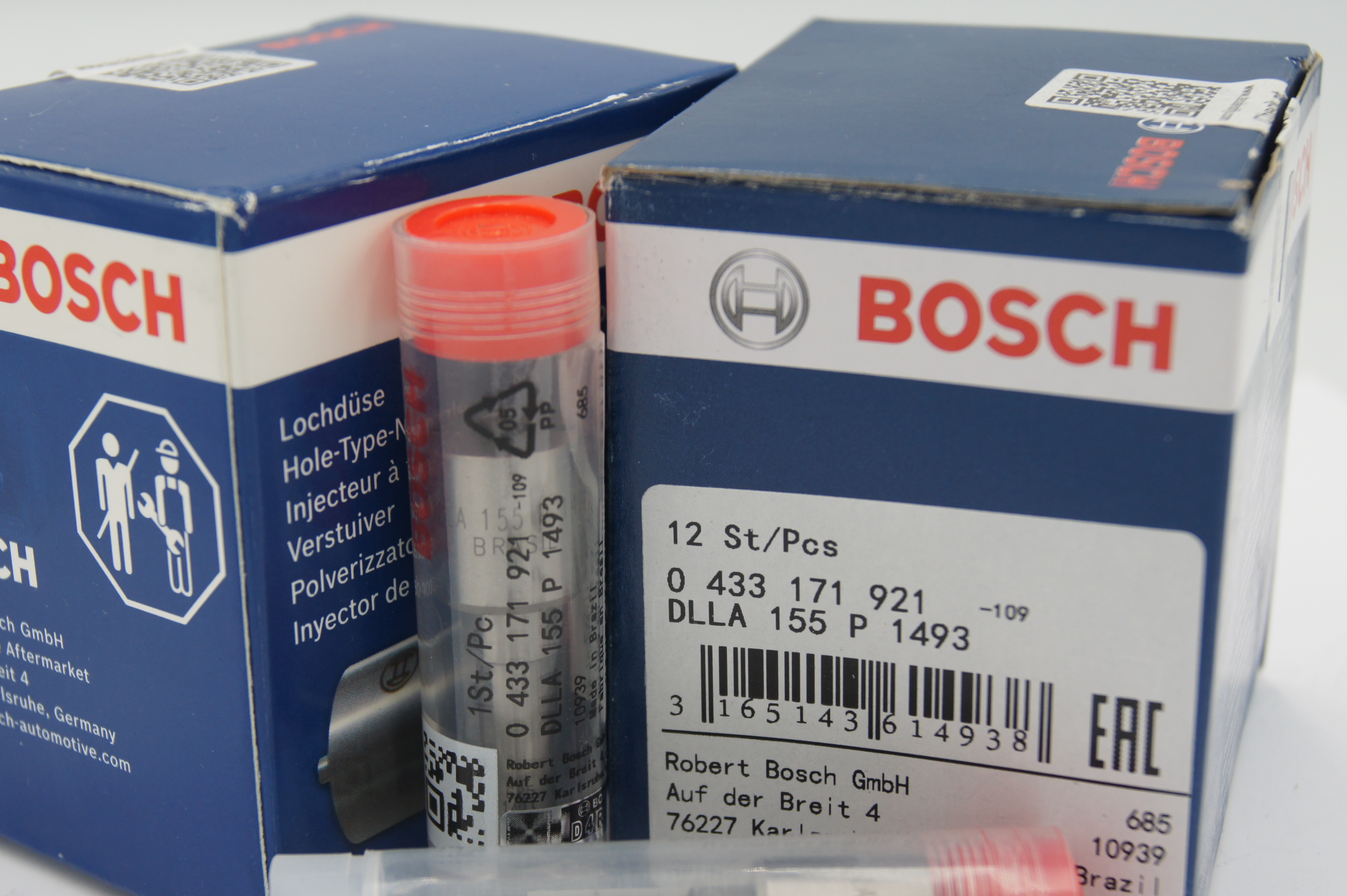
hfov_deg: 30.2
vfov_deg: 20.4
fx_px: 2492
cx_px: 581
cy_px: 536
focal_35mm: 67
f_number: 5.6
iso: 200
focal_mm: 35
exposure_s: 1/125
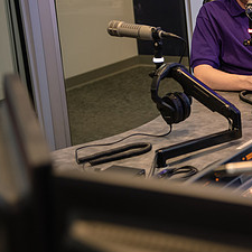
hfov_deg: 16.1
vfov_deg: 16.5
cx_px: 278
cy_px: 55
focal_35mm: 105
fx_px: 865
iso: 640
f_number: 2.8
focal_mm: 48
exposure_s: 1/60
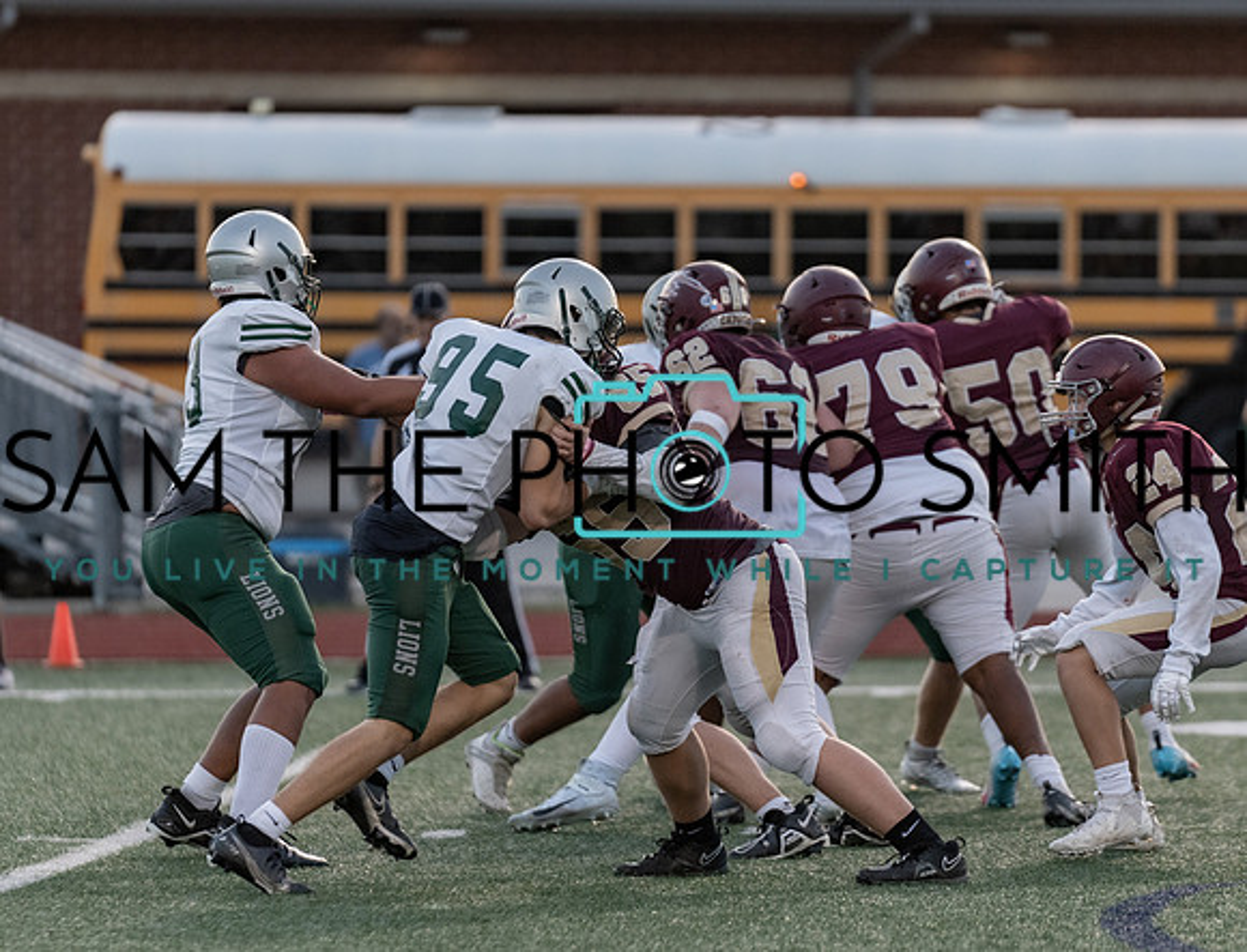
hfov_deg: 6.2
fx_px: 11548
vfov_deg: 4.7
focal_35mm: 318
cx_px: 656
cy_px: 447
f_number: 2.8
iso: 1600
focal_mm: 200
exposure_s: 1/1000
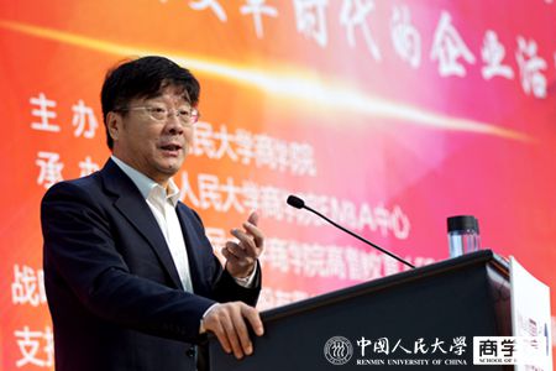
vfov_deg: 9.1
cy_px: 186
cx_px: 278
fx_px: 2316
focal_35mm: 150
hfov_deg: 13.7
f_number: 3.2
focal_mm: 100
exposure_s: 1/160
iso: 1600
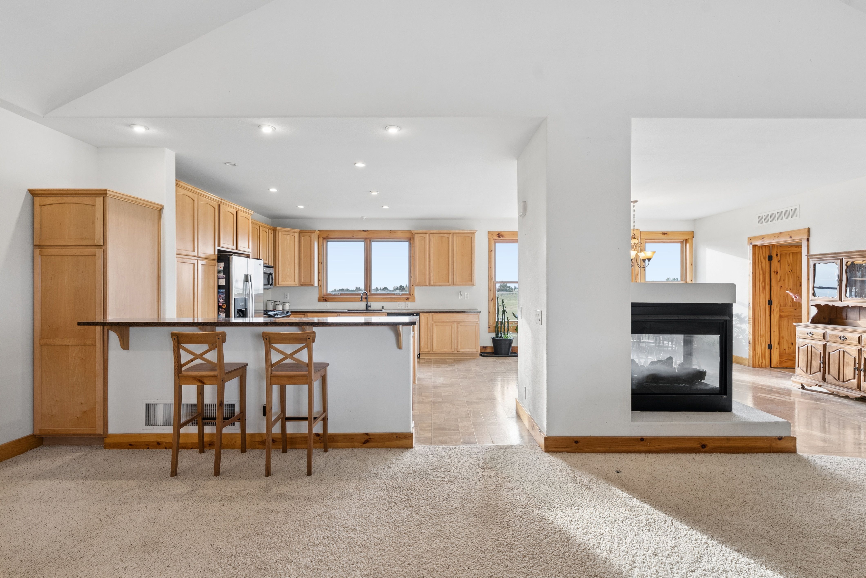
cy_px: 289
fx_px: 409
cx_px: 433
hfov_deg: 93.2
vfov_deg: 70.5
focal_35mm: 17
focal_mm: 17
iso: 800
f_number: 8
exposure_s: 1/30
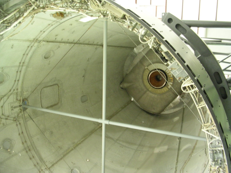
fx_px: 254
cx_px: 116
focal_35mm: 38
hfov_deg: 49.0
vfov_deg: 37.7
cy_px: 86
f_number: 2.8
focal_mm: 5.8
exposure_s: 1/3.2
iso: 100
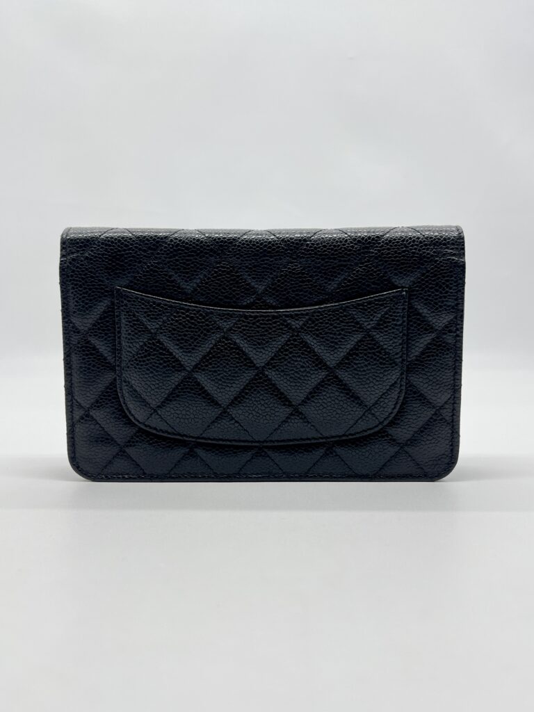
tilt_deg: -1.6
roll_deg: +0.1
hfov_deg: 53.1
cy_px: 356
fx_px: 535
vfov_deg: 67.3
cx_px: 267
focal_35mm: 26
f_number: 1.5
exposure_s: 1/120
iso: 32
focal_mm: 5.7
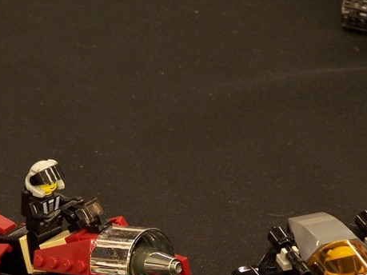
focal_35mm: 355
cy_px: 305
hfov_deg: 5.6
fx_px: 3763
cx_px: 155
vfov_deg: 4.2
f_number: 3.2
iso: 80
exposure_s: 1/2
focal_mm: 26.4
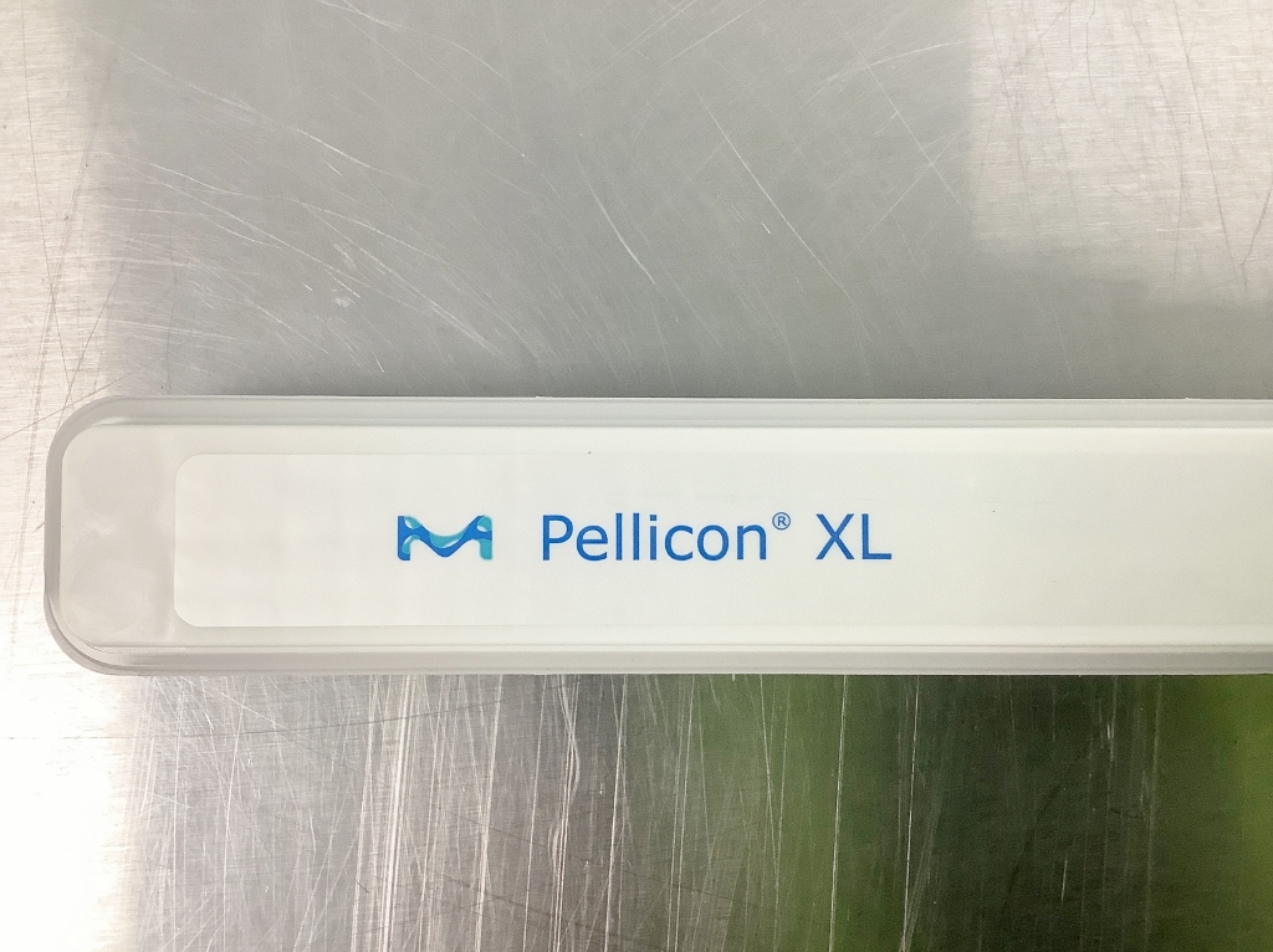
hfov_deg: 58.4
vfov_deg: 45.4
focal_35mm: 31
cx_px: 636
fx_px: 1139
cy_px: 476
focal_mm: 3.3
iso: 125
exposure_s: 1/60
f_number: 2.4
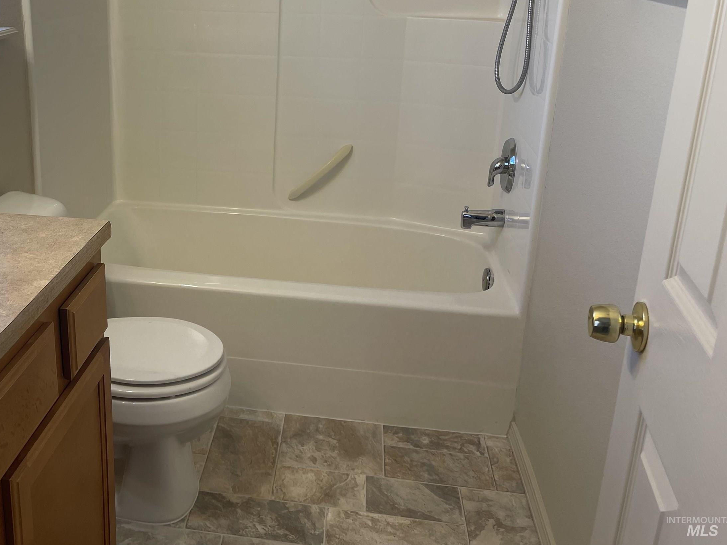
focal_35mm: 35
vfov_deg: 40.1
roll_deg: -1.4
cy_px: 173
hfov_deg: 51.5
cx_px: 234
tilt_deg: -17.4
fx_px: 735
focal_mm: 5.1
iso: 50
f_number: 1.6
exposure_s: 1/120
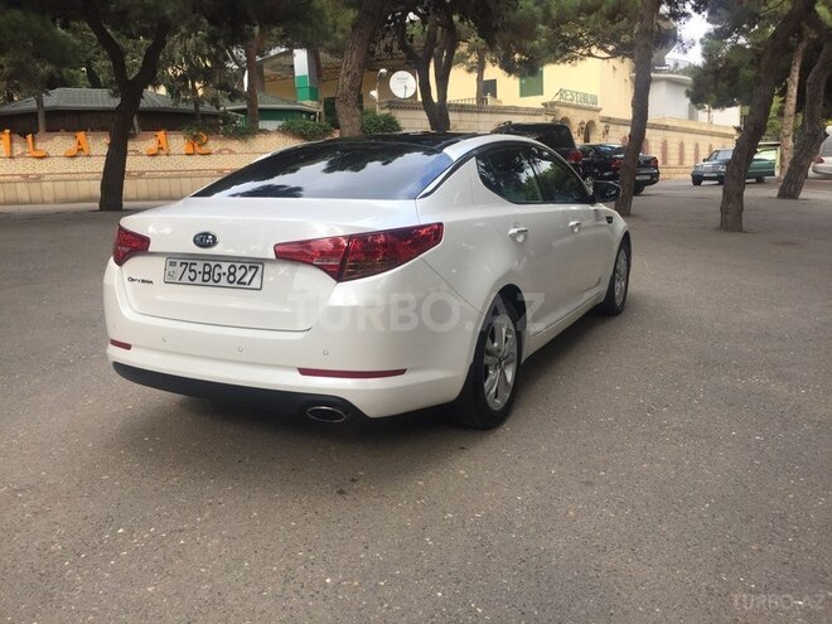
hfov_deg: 61.7
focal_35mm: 29
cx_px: 416
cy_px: 312
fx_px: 697
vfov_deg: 48.2
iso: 32
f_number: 2.2
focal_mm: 4.15
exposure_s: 1/430
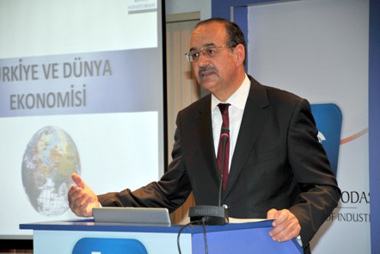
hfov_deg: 12.9
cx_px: 190
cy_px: 127
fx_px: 1684
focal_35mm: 160
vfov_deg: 8.6
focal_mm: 105
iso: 400
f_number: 5.6
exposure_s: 1/30
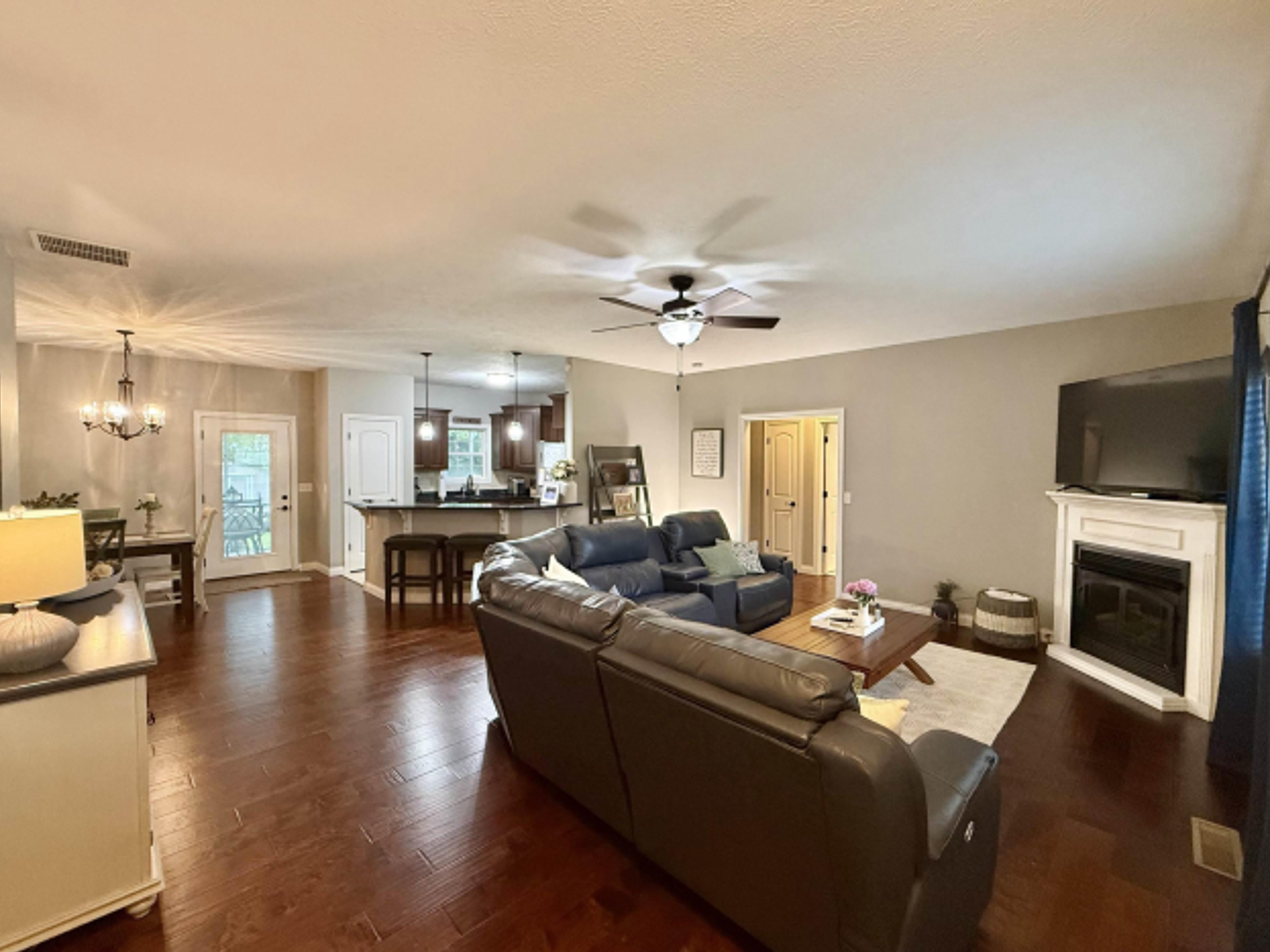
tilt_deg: -1.2
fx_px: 550
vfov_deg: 81.7
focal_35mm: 15
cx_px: 653
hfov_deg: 98.2
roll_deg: -0.3
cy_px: 473
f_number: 2.2
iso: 320
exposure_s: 1/60
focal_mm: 2.22
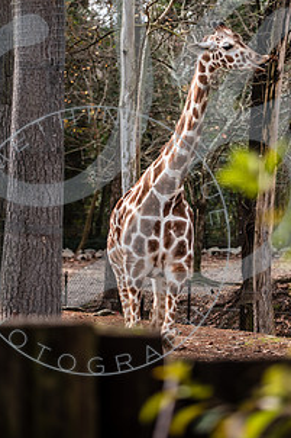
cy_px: 131
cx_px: 161
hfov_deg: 7.9
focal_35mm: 173
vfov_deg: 11.9
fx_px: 2100
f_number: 2.8
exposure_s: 1/500
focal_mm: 116
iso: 100
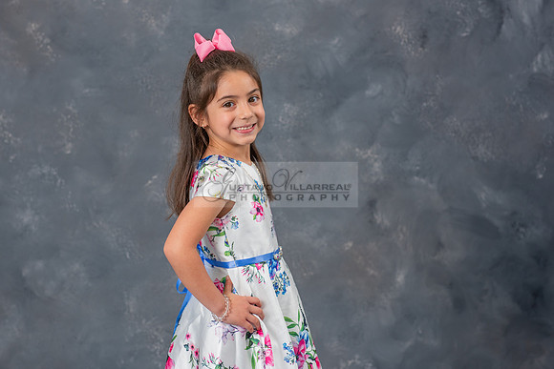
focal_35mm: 79
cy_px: 166
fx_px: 1217
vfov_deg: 17.3
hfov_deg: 25.6
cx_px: 241
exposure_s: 1/160
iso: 200
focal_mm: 70
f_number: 5.6
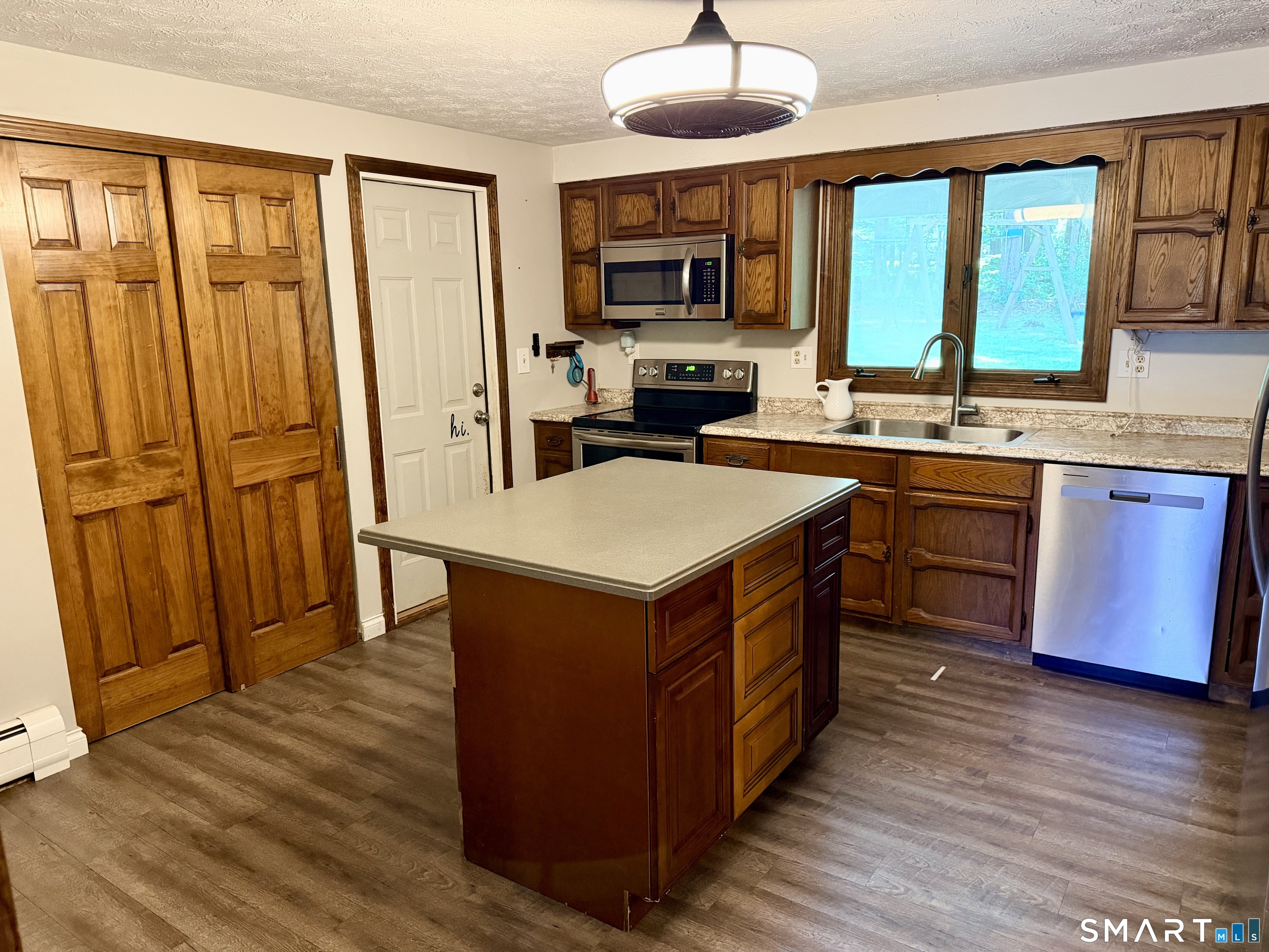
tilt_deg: -11.1
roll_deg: +1.4
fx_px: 880
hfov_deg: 71.6
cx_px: 634
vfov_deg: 56.8
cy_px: 476
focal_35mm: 24
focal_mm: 6.76
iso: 800
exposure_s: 1/40
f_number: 1.78
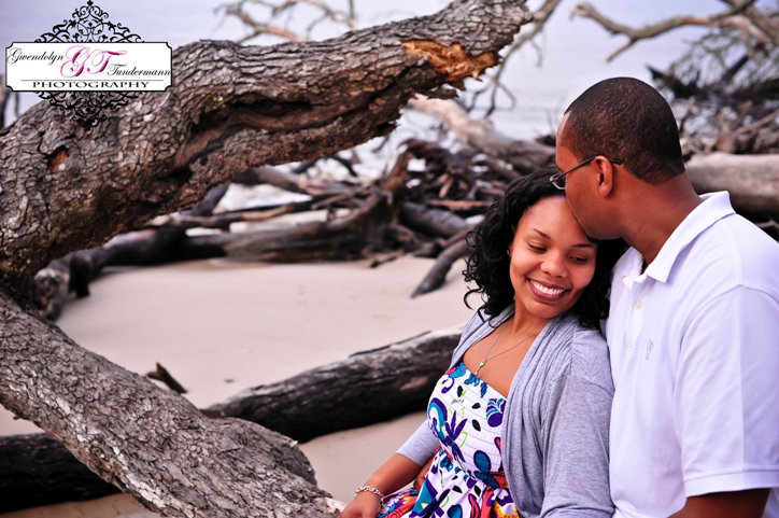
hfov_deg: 39.6
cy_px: 259
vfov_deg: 26.9
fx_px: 1081
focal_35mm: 50
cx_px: 390
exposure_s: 1/320
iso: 400
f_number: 4
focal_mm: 50
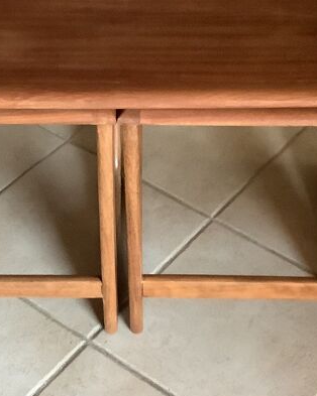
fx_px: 904
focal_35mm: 77
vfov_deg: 24.7
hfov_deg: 19.9
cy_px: 241
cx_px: 140
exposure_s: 1/30
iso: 400
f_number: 2.4
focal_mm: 3.3
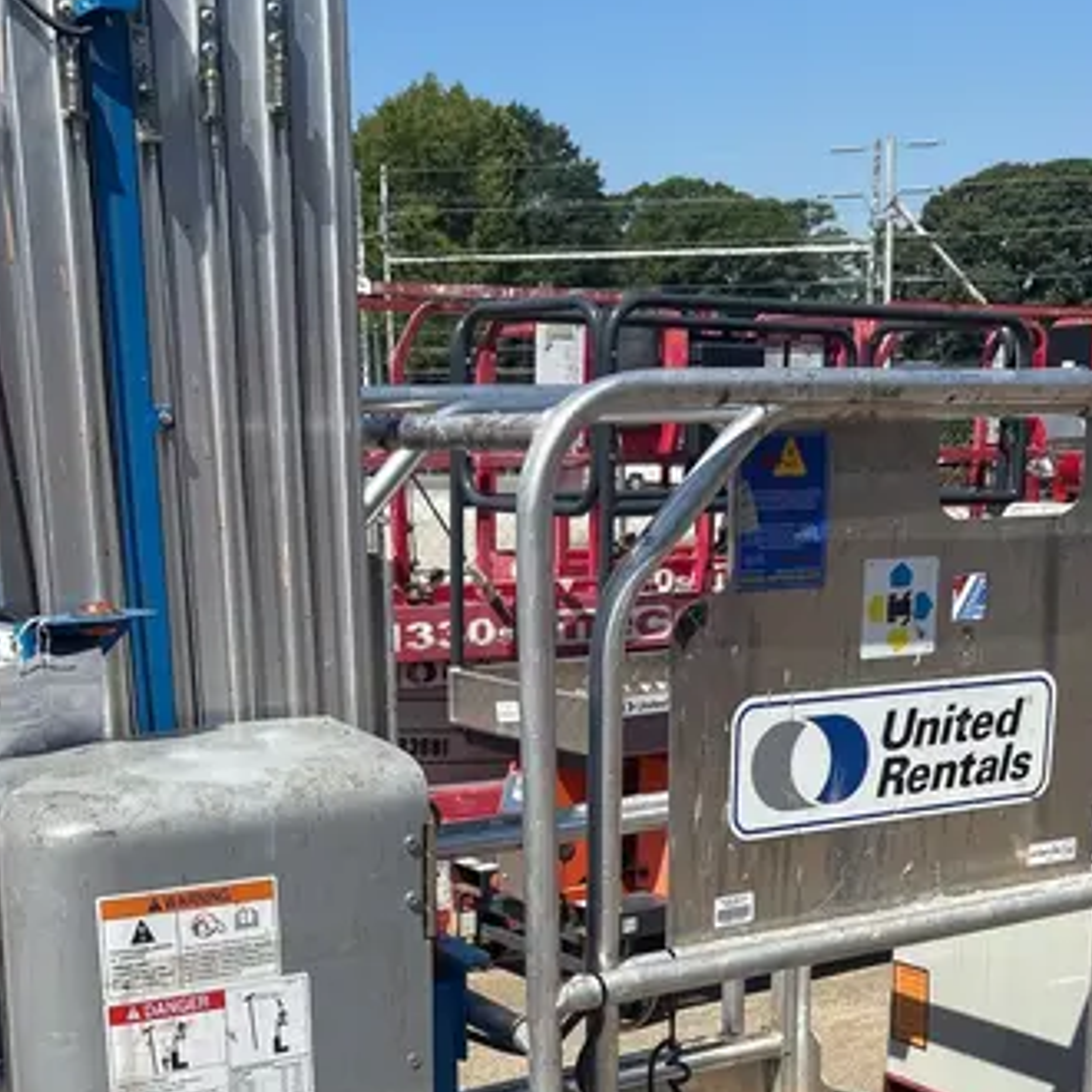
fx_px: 1820
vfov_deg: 32.0
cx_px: 553
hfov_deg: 33.4
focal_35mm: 51
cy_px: 948
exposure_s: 1/3831
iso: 50
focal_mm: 5.96
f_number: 1.6
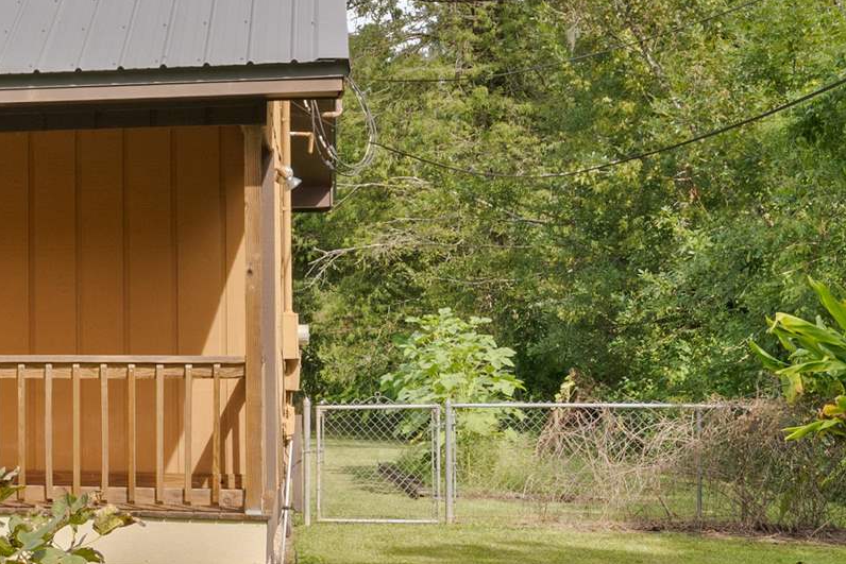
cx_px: -292
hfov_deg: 21.8
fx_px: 1949
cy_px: -28
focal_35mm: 83
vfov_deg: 16.1
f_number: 10
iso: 200
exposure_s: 1/160
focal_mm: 21.5
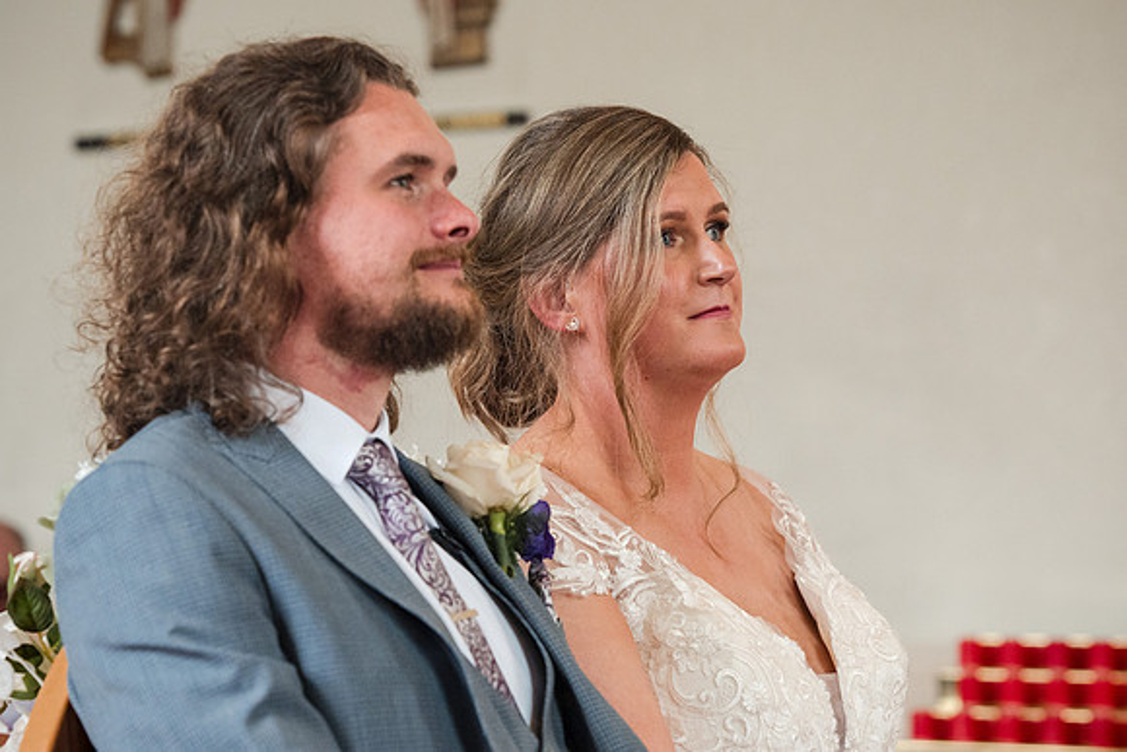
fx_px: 3977
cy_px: 376
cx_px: 564
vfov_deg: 10.8
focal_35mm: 127
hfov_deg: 16.1
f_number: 3.5
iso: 2500
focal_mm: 85
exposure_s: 1/500
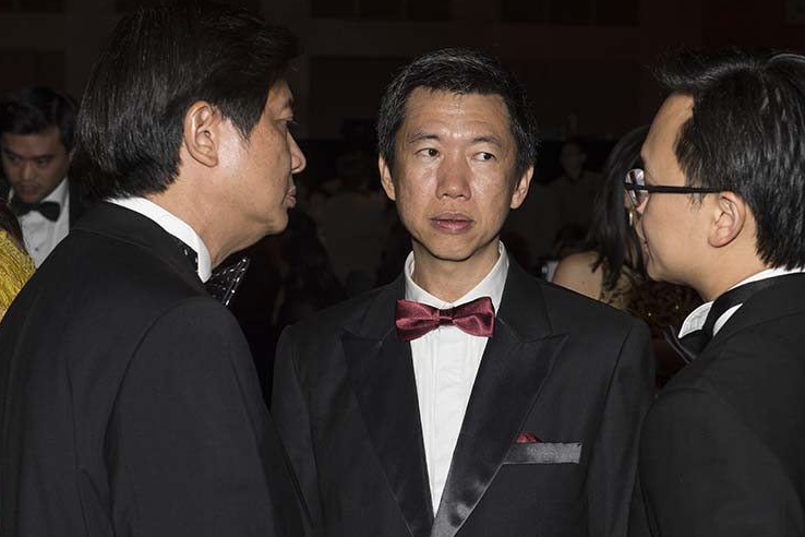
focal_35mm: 91
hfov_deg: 22.3
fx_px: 2035
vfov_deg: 15.0
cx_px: 492
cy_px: 272
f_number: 8
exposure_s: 1/60
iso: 400
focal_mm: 70
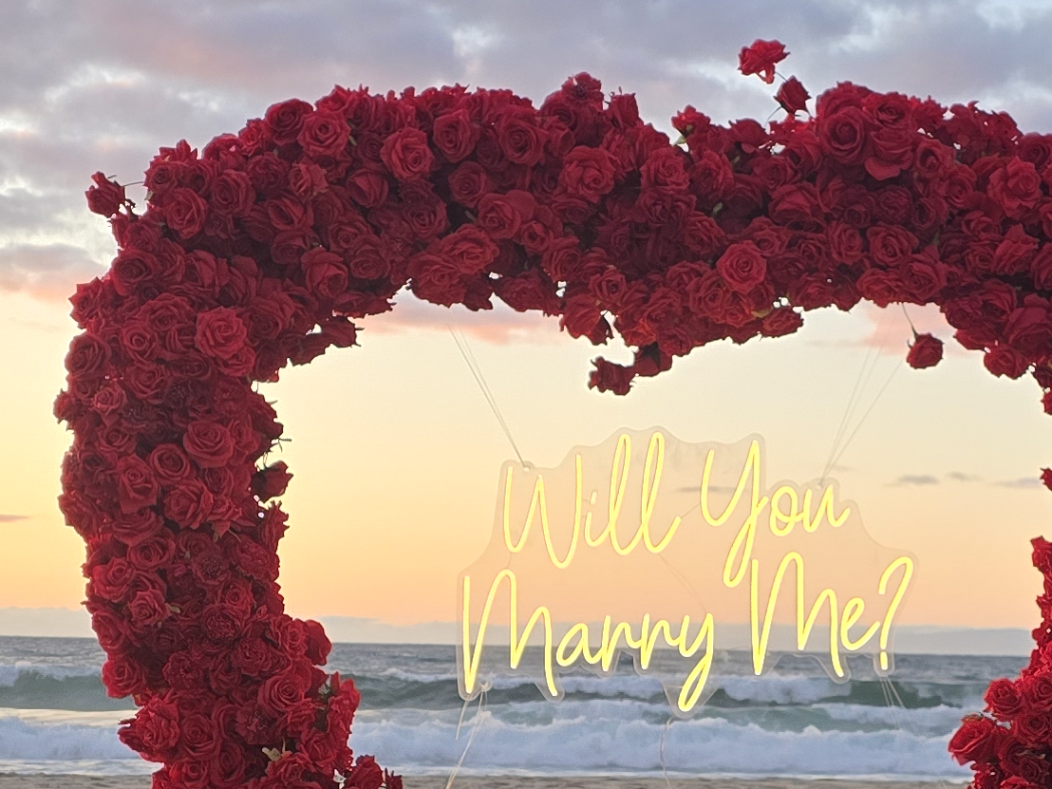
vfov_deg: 17.5
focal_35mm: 83
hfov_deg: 23.5
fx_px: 2522
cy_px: 714
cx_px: 648
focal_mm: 6.3
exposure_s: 1/180
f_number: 1.7
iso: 64
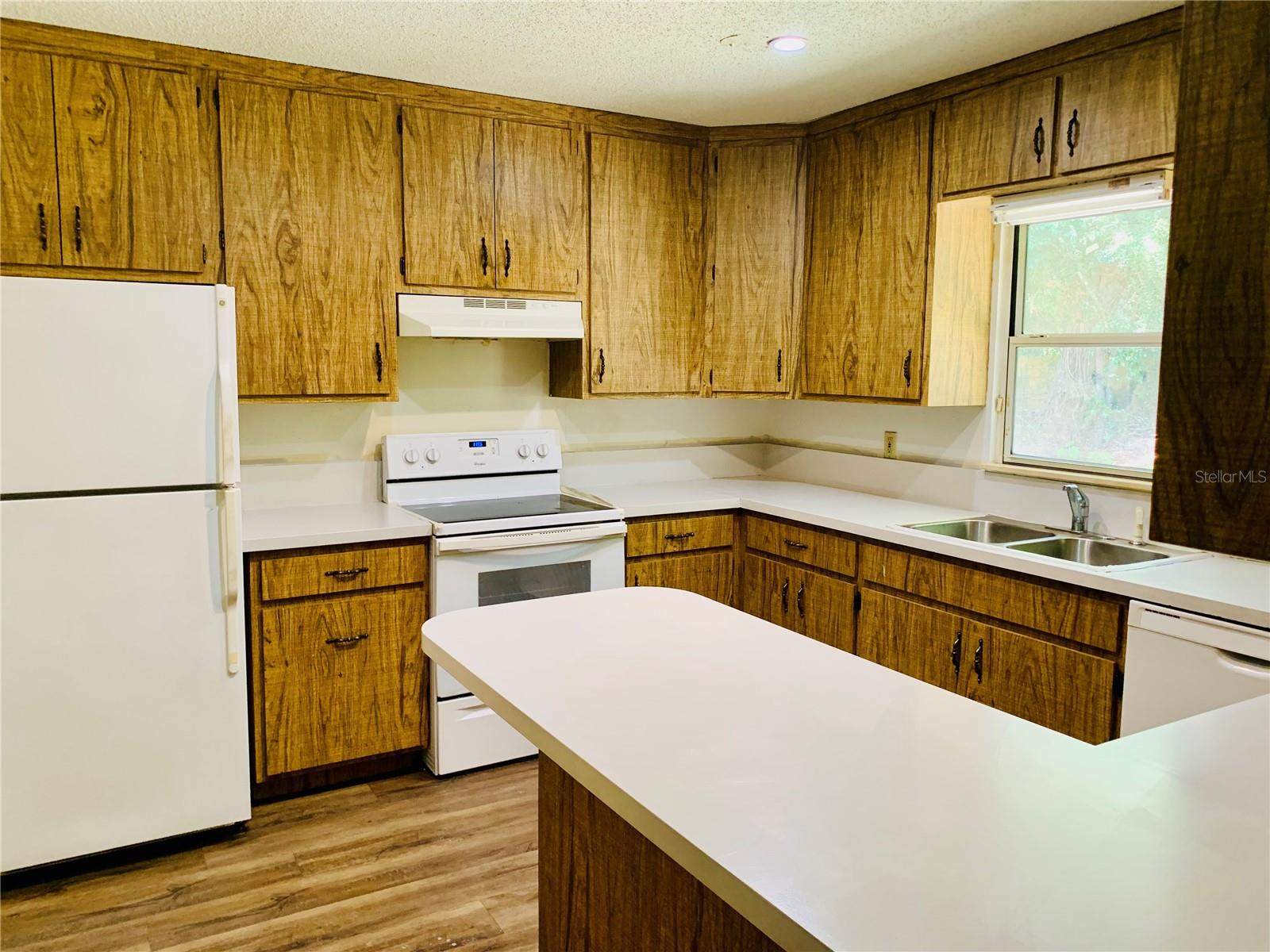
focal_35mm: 26
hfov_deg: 67.3
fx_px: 954
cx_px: 635
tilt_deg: -7.2
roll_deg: +0.1
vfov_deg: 53.1
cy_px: 476
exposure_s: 1/60
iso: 125
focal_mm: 4.25
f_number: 1.8
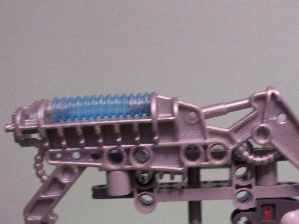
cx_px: 190
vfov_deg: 23.6
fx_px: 527
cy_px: 181
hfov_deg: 31.5
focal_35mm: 61
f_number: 2.7
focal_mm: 6
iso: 160
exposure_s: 1/18.3
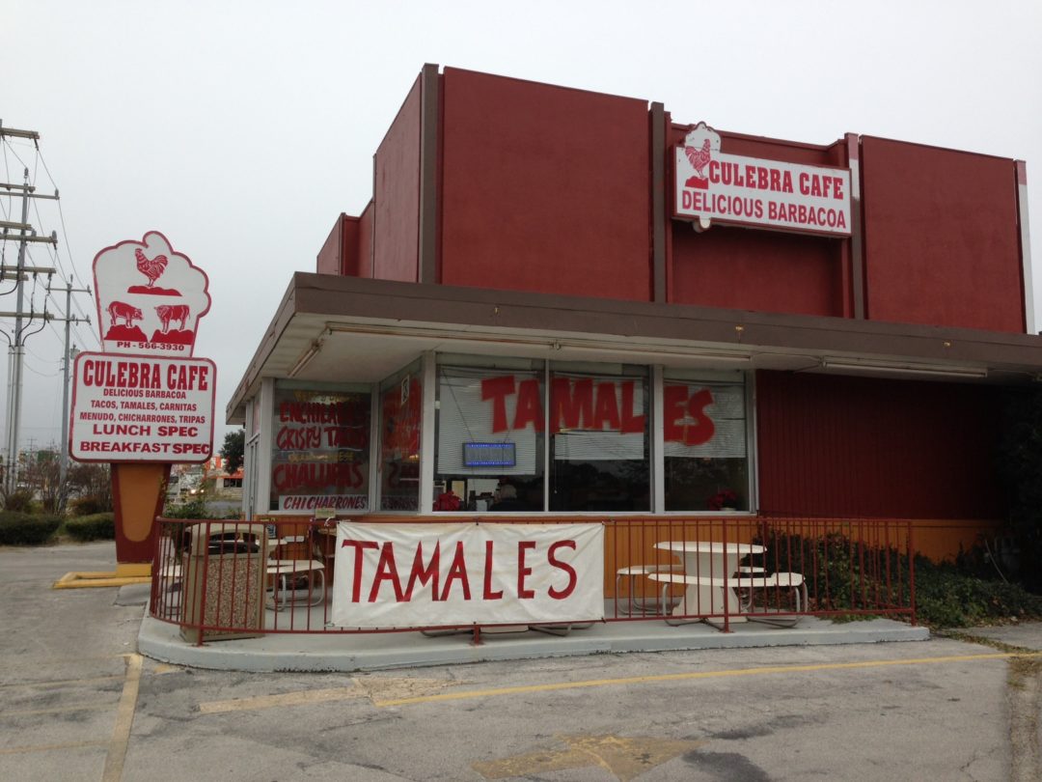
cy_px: 391
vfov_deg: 42.9
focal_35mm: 33
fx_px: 993
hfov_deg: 55.4
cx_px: 521
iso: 50
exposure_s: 1/497
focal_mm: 4.13
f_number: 2.4
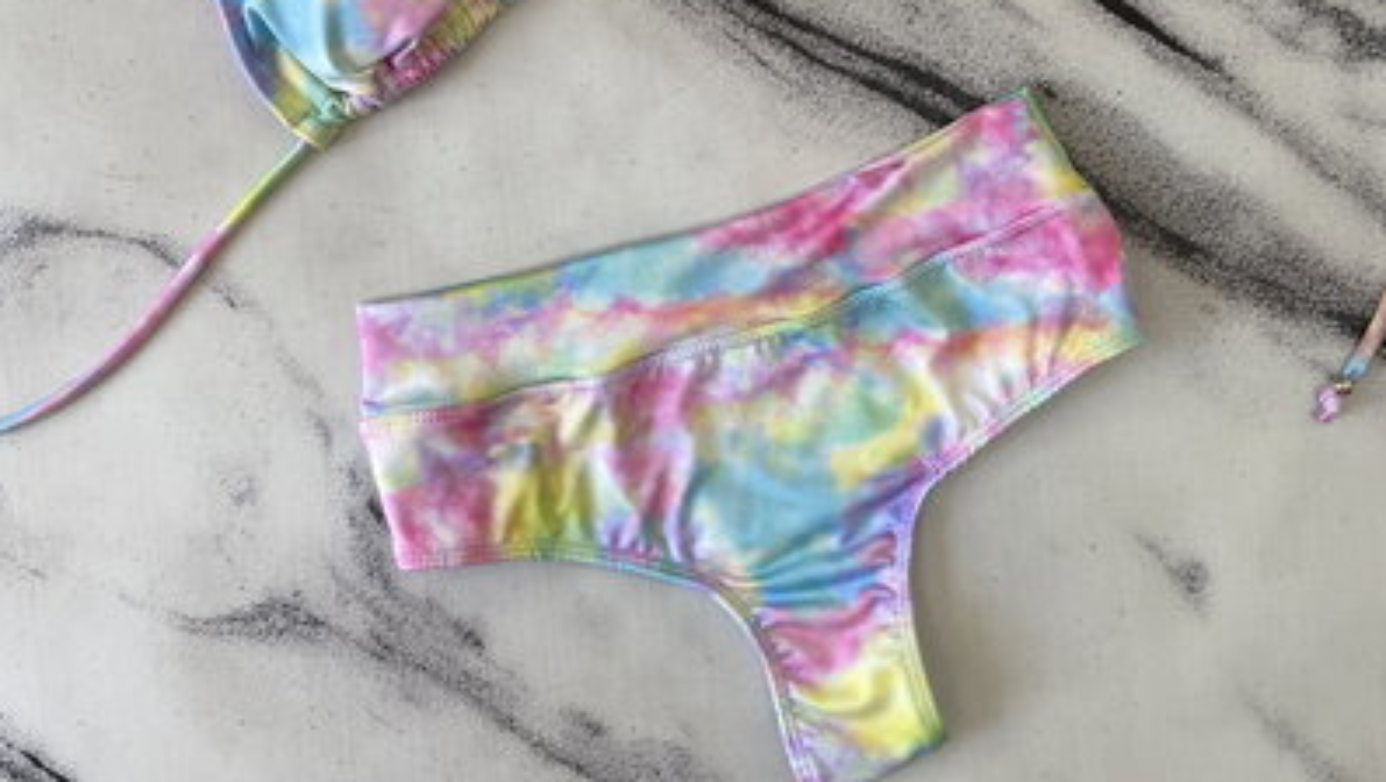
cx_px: 691
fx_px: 1398
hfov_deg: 52.7
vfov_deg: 30.6
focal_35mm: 38
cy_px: 180
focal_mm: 4.25
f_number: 1.8
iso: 40
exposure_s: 1/100
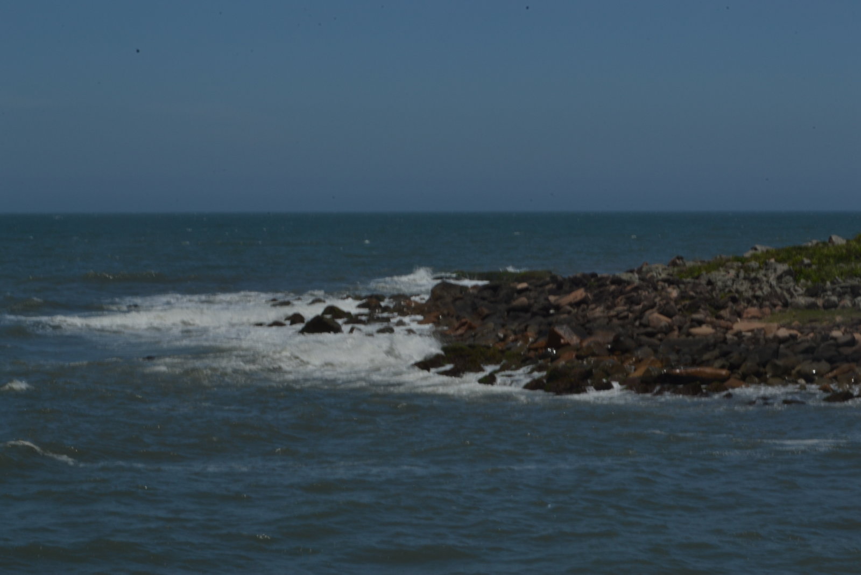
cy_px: 288
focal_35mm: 82
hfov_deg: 24.6
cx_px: 430
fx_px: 1973
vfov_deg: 16.6
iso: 100
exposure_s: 1/30
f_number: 36
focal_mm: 55
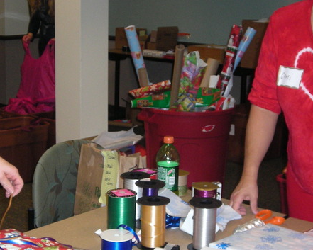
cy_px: 126
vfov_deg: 20.7
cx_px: 138
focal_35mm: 74
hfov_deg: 25.7
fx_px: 686
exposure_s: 1/60
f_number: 3.2
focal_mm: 6.3
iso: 159
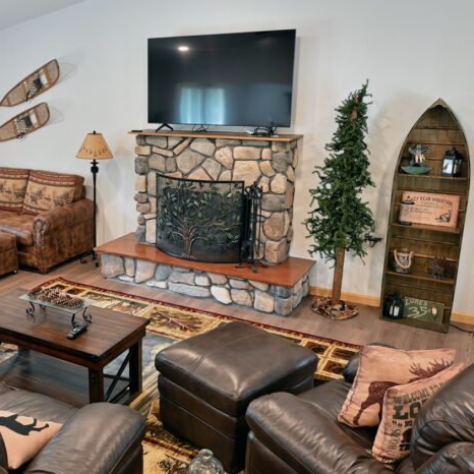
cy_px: 217
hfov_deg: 45.9
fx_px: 542
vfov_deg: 47.2
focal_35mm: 35
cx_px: 132
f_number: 5.6
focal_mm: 16
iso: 100
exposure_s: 1/2.5
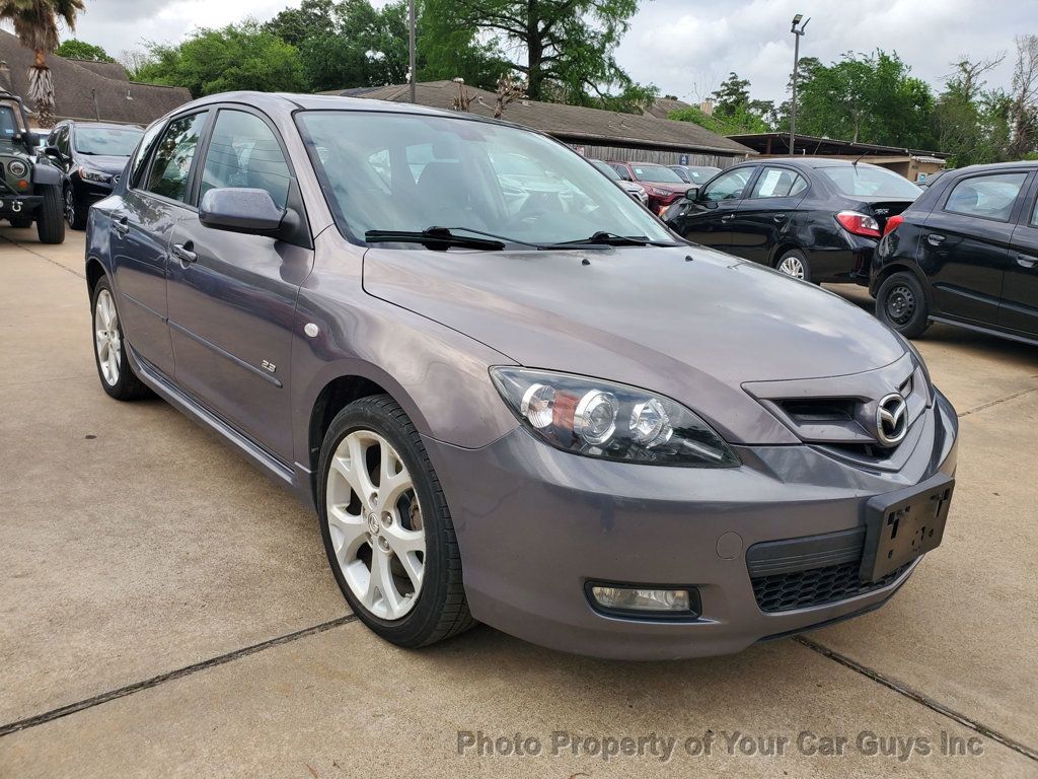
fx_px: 780
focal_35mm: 26
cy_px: 390
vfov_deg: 53.1
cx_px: 519
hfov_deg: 67.3
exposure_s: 1/707
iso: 50
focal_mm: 4.3
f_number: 2.4
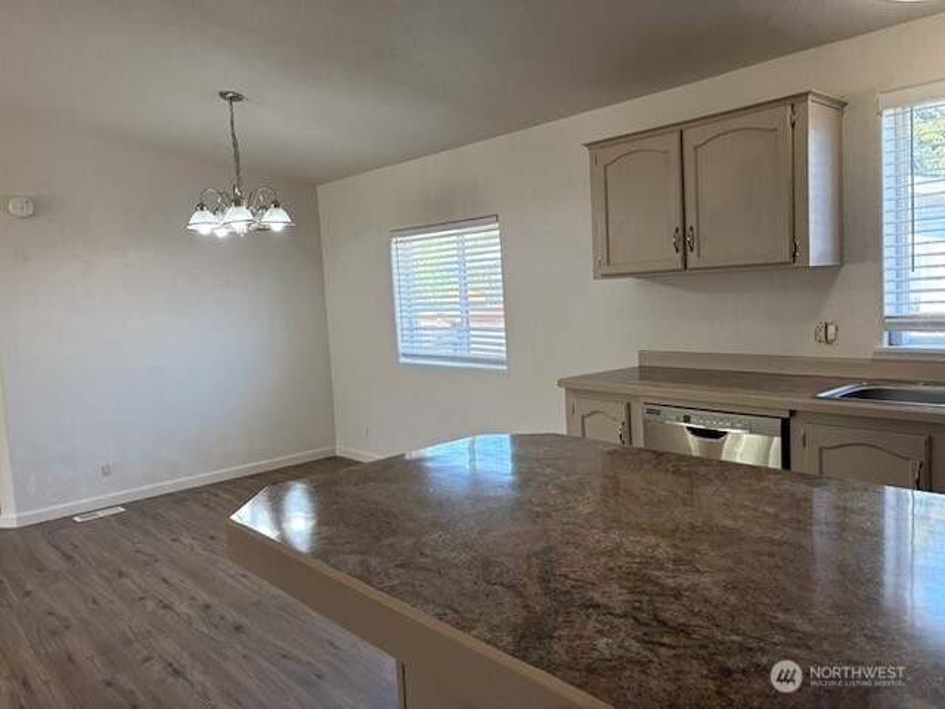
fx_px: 710
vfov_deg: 53.1
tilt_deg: -4.6
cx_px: 472
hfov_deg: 67.3
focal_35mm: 26
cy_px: 354
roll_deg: +3.1
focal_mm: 5.96
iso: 125
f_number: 1.6
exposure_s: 1/167
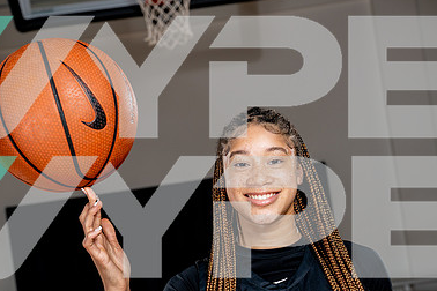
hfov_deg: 23.6
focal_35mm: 86
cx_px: 191
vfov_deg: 15.8
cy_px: 218
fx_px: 1044
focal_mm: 56
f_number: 5.6
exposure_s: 1/250
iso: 200
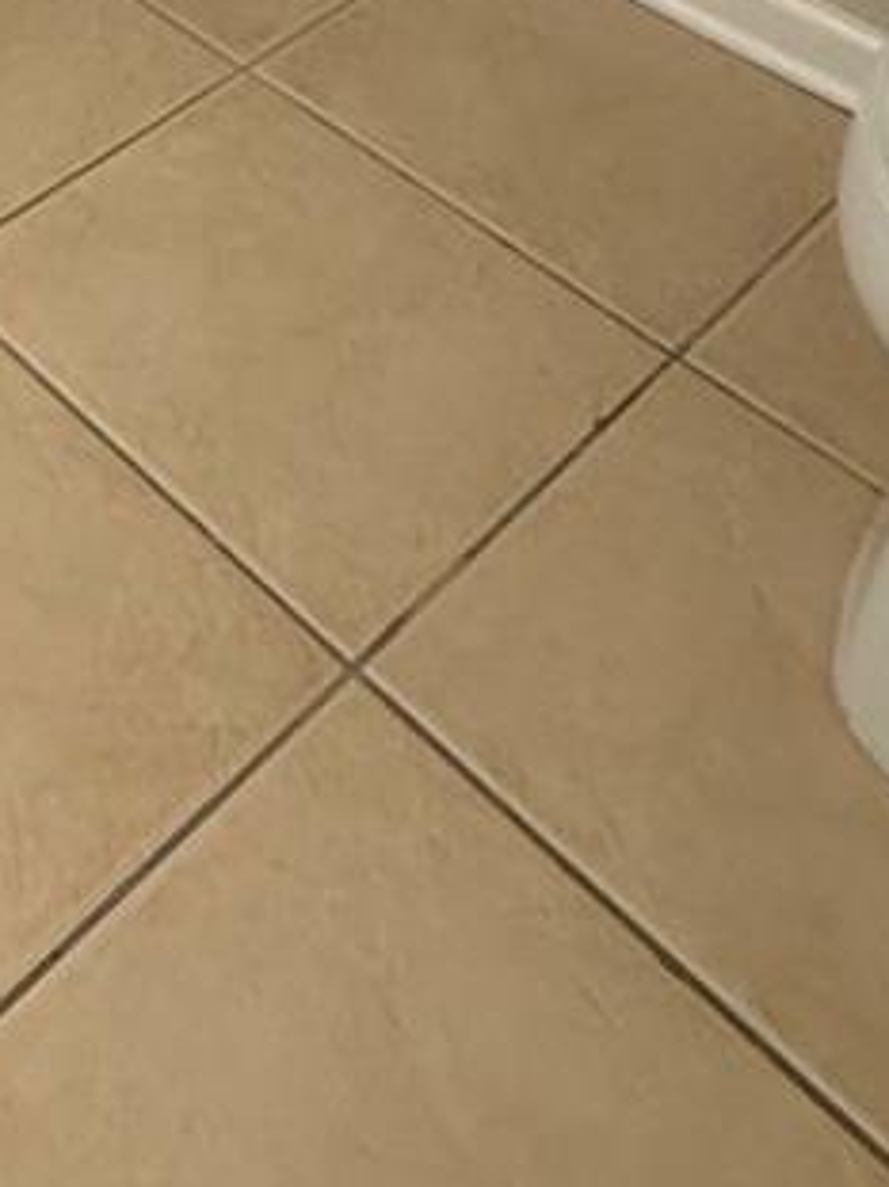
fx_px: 1850
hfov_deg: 23.4
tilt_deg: -15.0
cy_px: -729
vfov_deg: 24.5
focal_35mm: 54
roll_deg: +0.6
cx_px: -309
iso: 160
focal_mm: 2.22
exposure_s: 1/120
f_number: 2.2
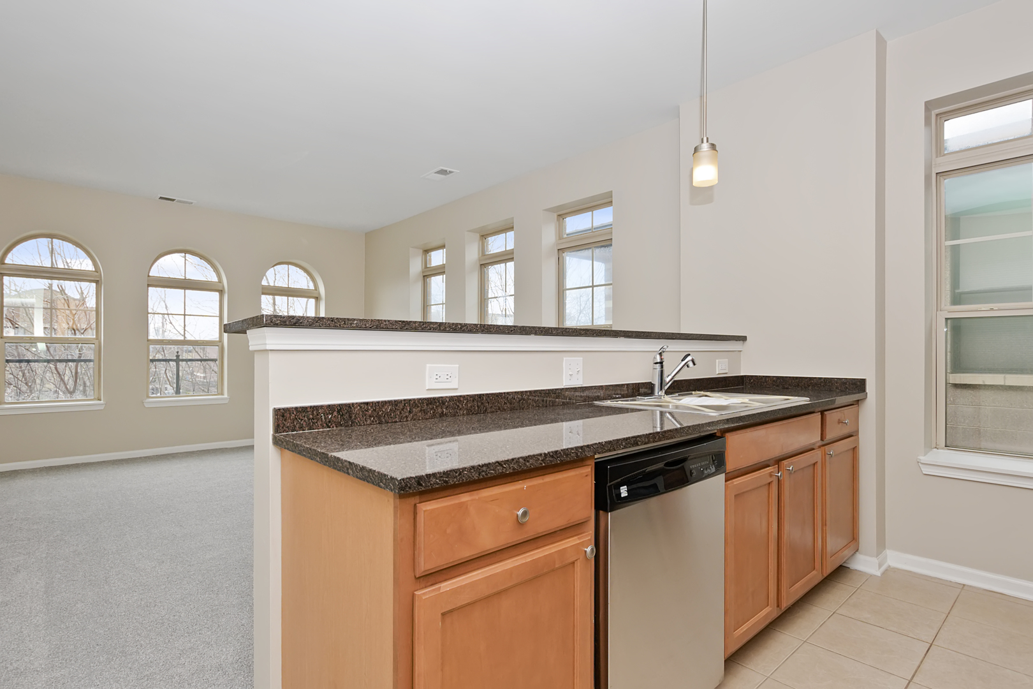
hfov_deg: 93.3
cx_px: 516
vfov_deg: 70.4
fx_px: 488
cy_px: 344
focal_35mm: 17
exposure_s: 1/160
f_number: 7.1
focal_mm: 11.5
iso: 250
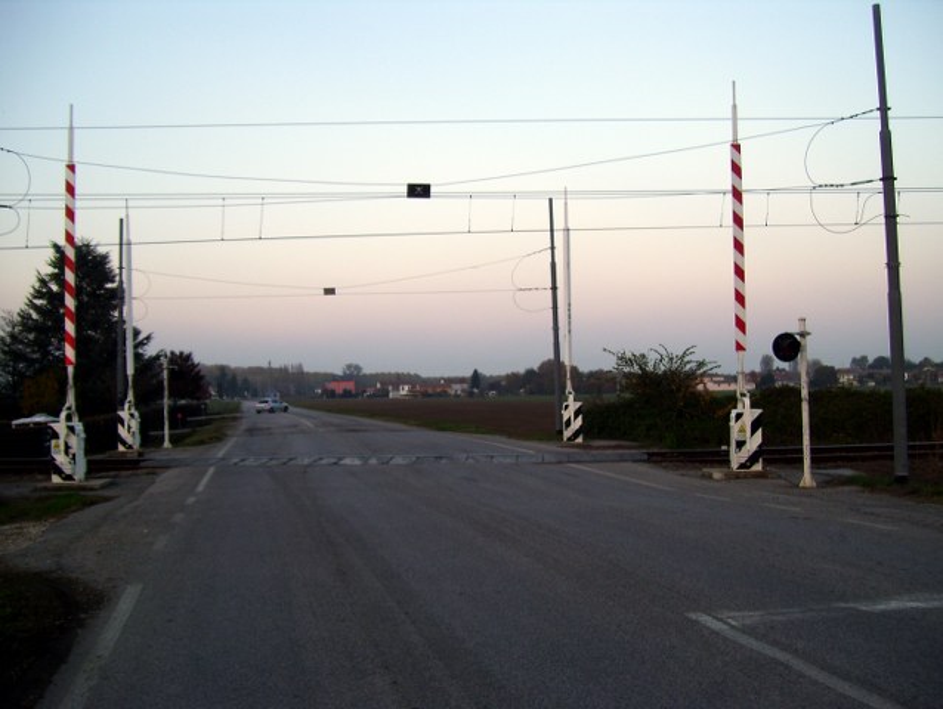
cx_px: 472
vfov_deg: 39.7
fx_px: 982
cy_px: 354
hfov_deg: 51.3
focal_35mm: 36
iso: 80
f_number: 2.7
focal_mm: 6
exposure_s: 1/100
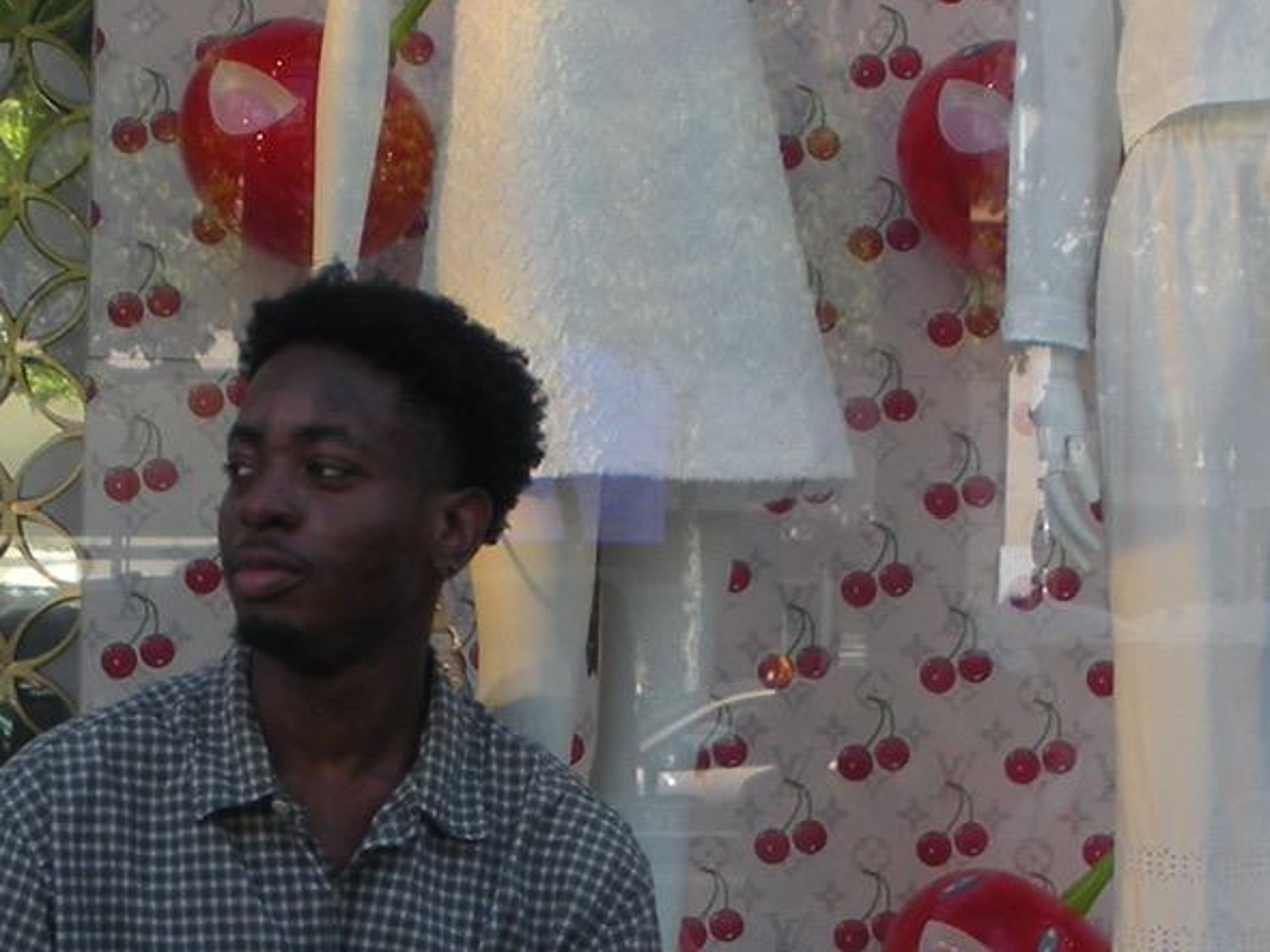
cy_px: 941
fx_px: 4584
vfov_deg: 11.7
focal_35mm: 125
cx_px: 620
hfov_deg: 15.8
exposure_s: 1/177
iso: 64
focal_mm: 6.3
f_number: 3.5
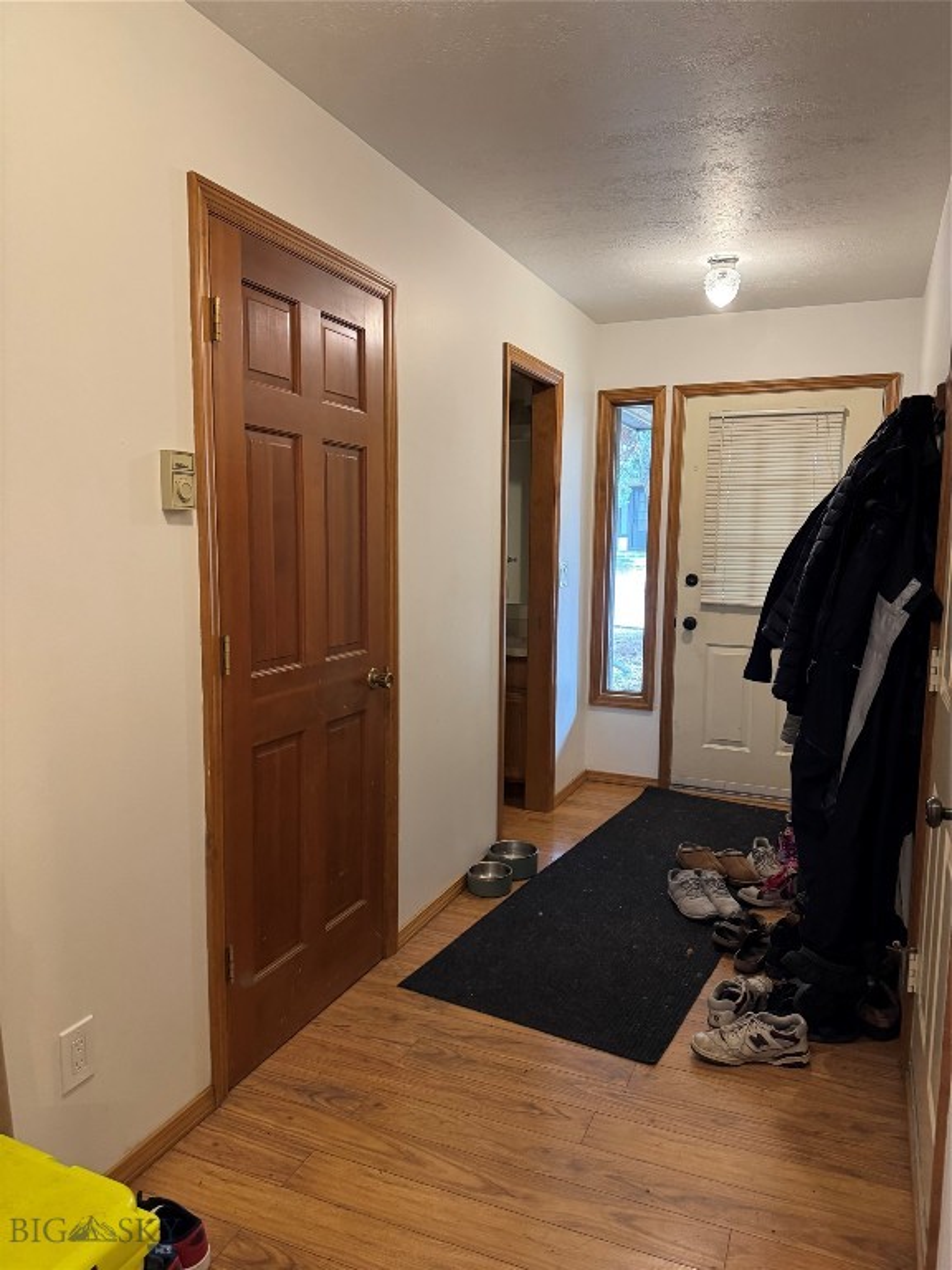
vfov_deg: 71.6
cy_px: 635
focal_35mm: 24
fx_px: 880
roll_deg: +2.0
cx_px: 476
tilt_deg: -6.2
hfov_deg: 56.8
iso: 320
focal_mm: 6.76
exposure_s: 1/60
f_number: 1.78
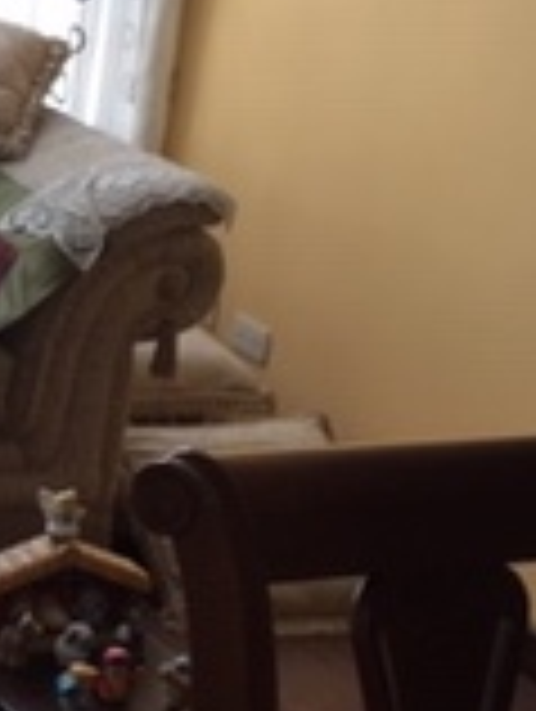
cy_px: 180
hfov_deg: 12.5
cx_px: -392
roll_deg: -4.5
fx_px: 2265
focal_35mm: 110
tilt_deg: -12.2
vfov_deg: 17.8
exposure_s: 1/51
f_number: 2.2
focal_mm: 4.15
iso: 25
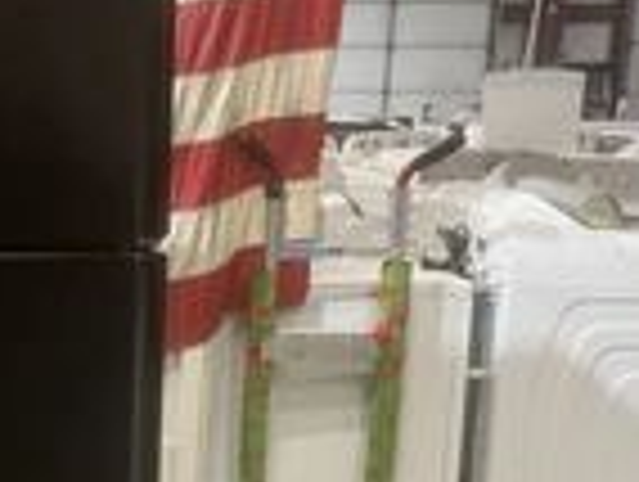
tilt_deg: -12.7
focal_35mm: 73
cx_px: -54
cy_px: 405
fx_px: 1350
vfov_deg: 19.9
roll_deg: +0.9
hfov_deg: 24.9
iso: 250
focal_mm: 5.1
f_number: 1.6
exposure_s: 1/60
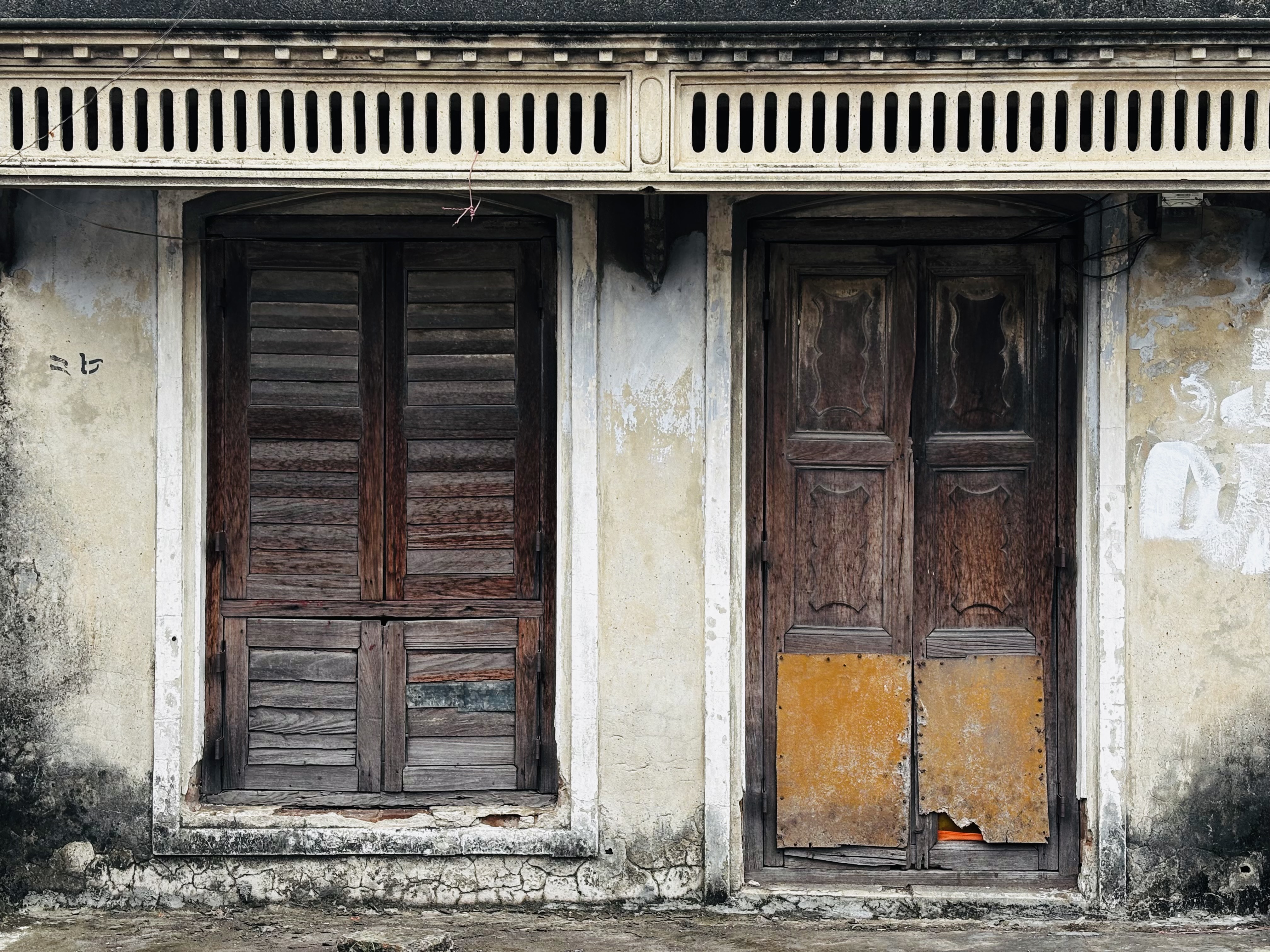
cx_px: 635
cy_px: 476
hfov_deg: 36.8
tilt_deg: -0.8
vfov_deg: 28.0
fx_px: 1908
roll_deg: -0.6
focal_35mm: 52
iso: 32
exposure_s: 1/831
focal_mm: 5.96
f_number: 1.6
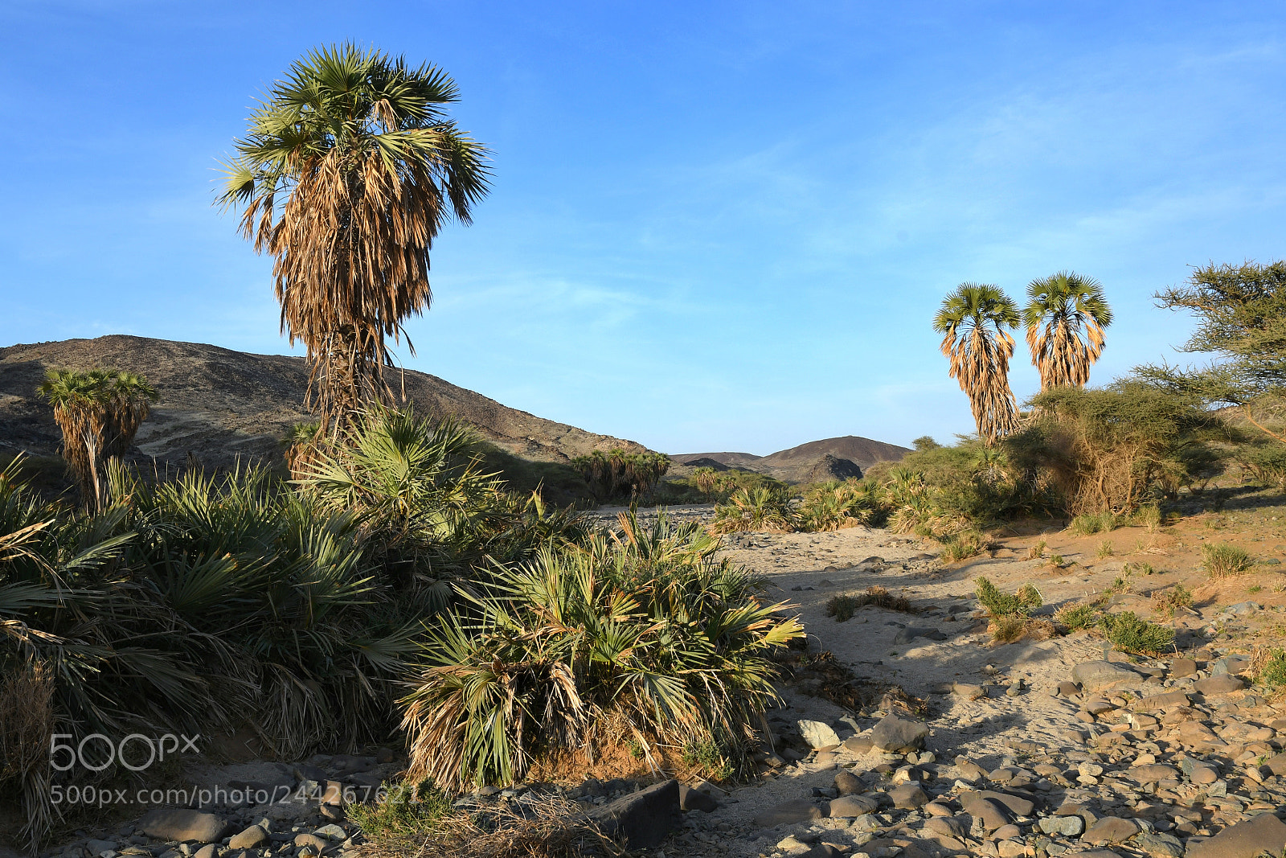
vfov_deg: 43.6
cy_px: 429
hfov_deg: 61.9
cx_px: 643
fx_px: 1072
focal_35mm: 30
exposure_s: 1/125
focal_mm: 20
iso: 200
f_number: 11
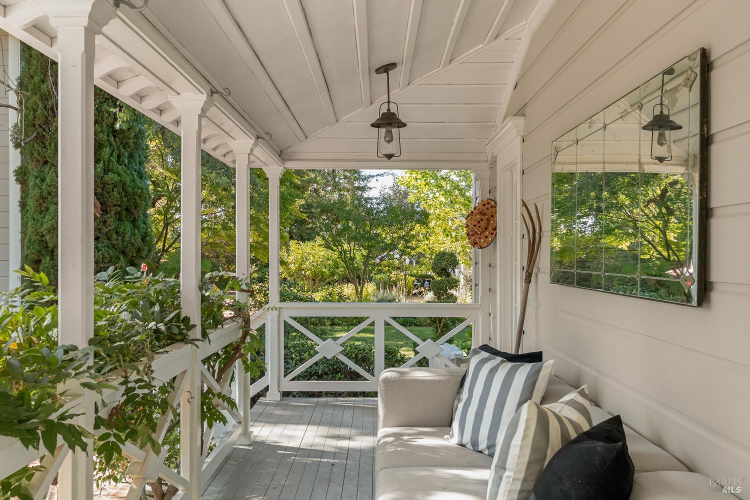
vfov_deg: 36.9
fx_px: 750
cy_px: 250
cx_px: 375
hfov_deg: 53.1
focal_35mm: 36
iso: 1600
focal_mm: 24
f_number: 9
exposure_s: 1/100
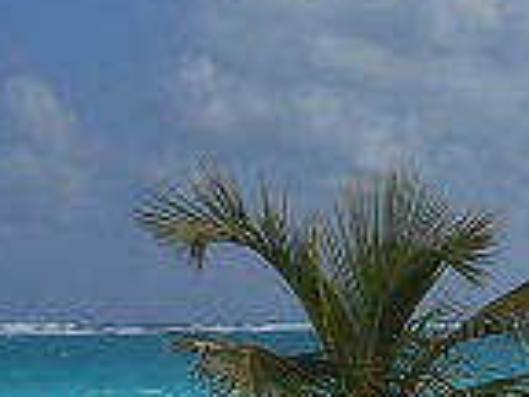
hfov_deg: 14.1
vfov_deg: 10.7
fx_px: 2063
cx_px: 654
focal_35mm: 135
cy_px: 566
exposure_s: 1/320
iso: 80
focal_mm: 4.7
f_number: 11
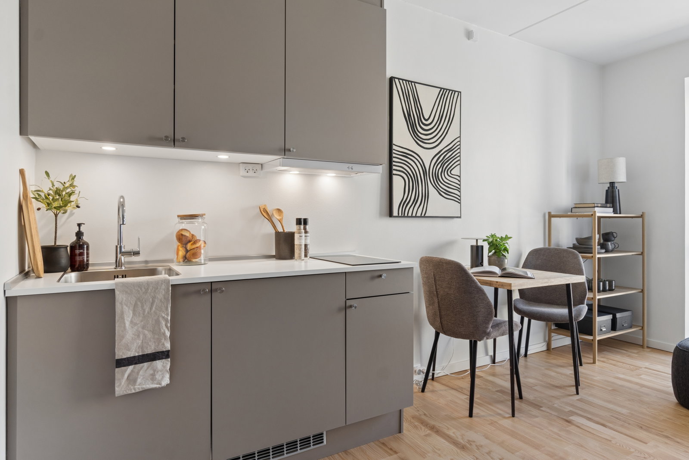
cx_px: 344
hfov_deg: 81.2
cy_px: 230
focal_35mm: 21
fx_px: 402
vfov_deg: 59.5
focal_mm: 14
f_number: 8
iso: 200
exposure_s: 1/30
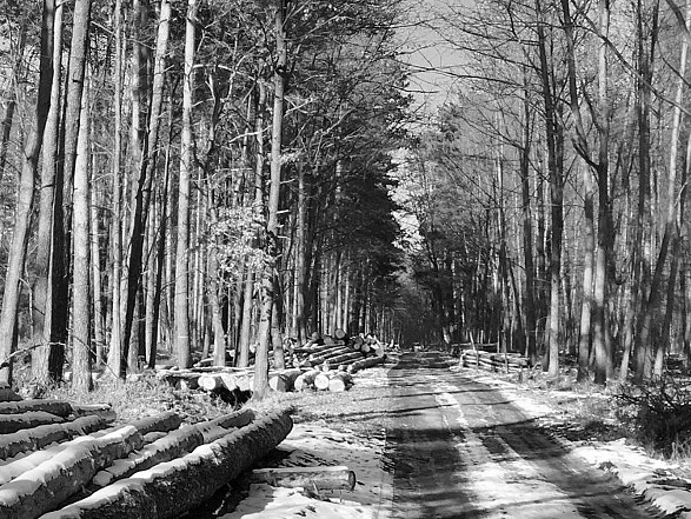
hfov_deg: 23.9
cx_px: 36
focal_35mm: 79
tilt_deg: +7.0
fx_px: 1578
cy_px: 174
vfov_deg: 18.6
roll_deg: -0.1
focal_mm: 4.15
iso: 25
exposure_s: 1/680
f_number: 2.2
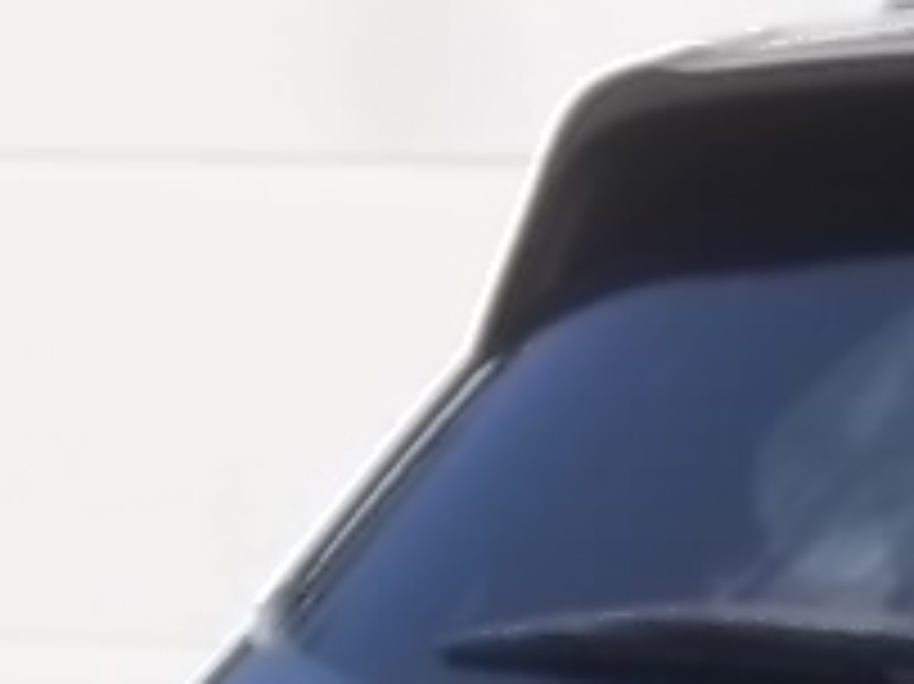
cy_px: 1224
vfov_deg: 3.3
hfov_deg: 4.3
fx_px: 11796
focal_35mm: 447
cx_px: 2503
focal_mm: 12.67
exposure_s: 1/250
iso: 64
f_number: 5.9
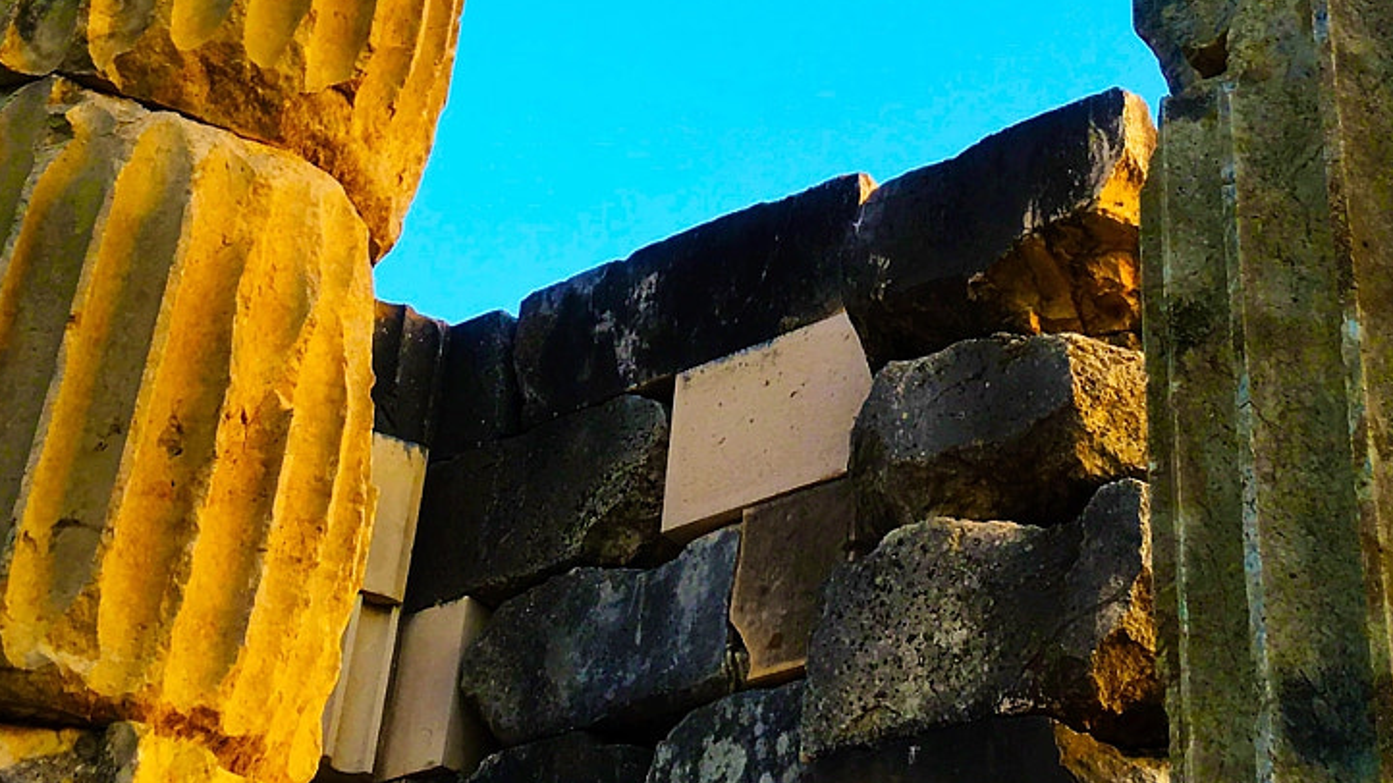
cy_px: -382
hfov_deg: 30.2
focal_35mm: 70
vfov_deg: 15.9
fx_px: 2585
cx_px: 681
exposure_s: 1/156
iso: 25
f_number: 2.2
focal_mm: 4.15
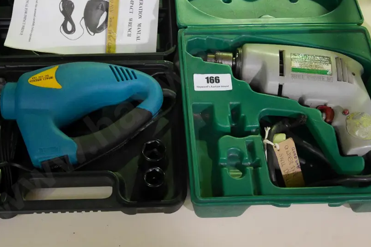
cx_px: 181
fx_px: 598
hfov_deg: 34.5
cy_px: 73
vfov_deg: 23.2
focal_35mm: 58
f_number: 4.8
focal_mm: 22
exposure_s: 1/40
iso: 3200
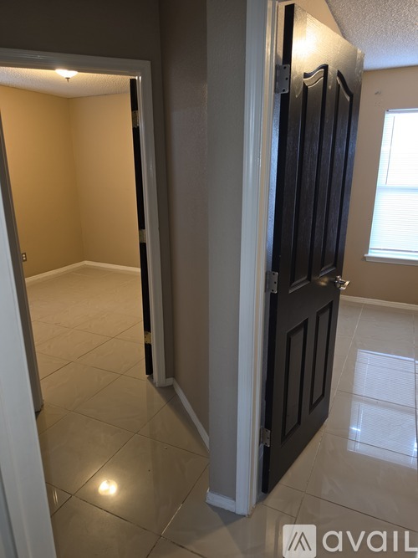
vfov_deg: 73.9
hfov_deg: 58.9
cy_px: 279
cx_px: 209
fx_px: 370
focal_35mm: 23
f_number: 1.4
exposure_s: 1/17.2
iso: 80
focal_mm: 6.5
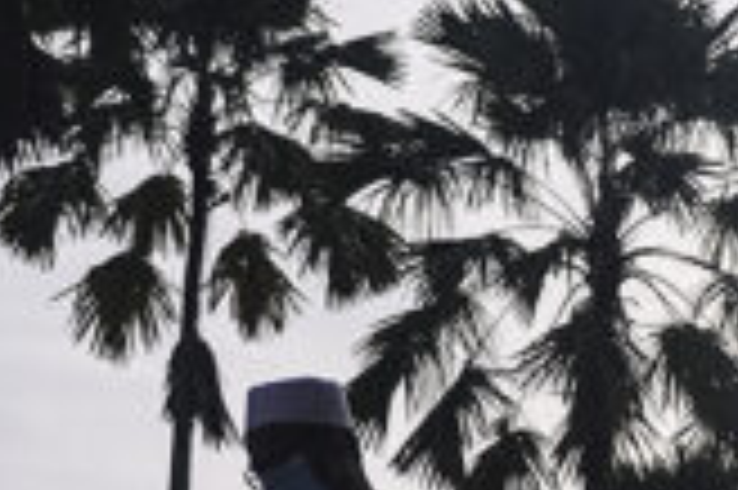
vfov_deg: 10.2
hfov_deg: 14.6
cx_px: 1015
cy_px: 477
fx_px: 2724
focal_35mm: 133
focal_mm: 32
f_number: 2.8
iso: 100
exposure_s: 1/4000
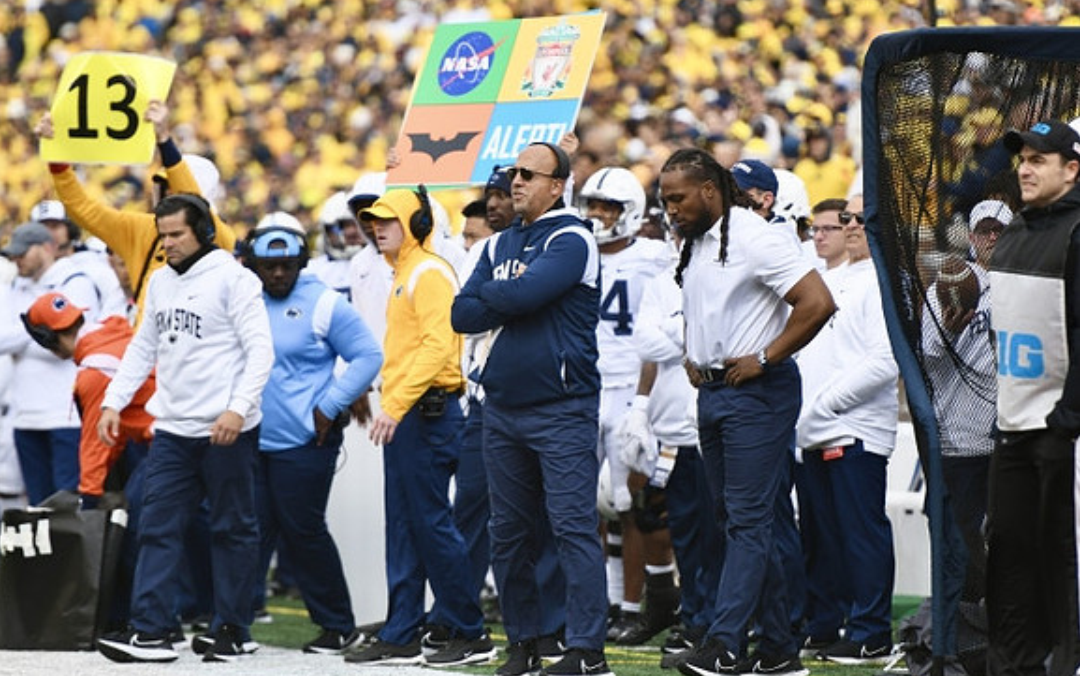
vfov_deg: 4.3
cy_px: 343
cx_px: 539
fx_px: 9039
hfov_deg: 6.8
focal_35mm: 307
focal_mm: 200
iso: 400
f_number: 2.8
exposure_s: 1/3200
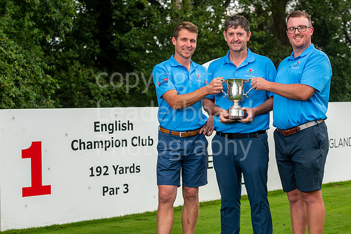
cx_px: 185
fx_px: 862
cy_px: 96
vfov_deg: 15.4
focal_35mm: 88
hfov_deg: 23.0
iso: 200
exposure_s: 1/160
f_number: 5.6
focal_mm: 75
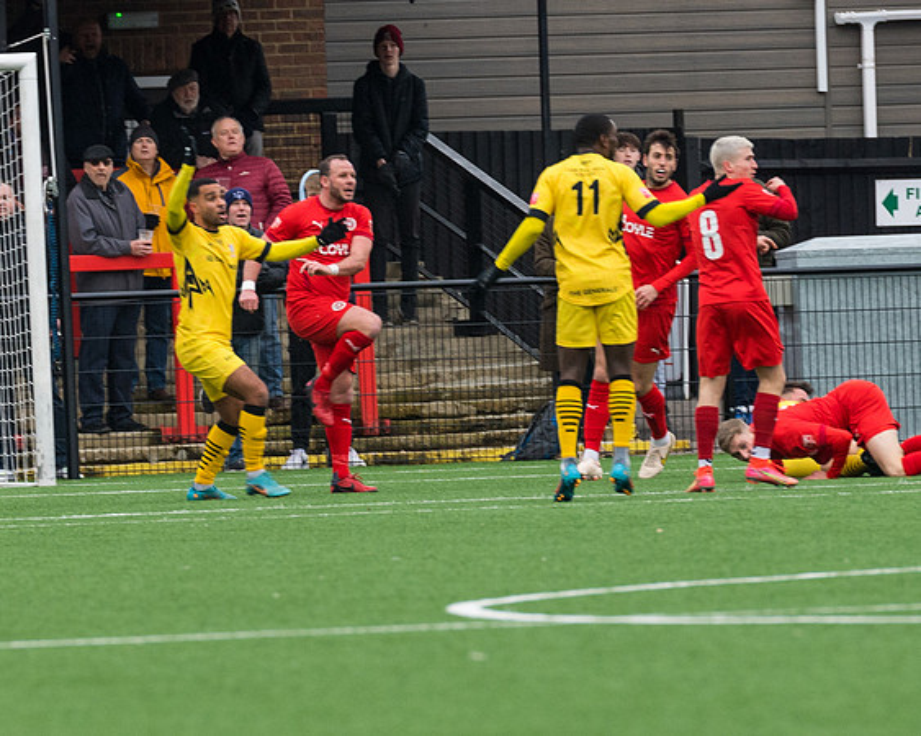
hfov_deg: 2.8
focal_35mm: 688
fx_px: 18752
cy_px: 500
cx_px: 171
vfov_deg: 2.2
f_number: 5
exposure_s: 1/400
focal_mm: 300
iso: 800
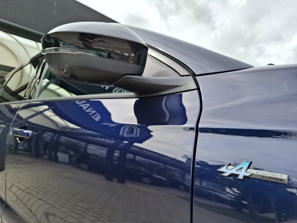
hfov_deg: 73.9
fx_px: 197
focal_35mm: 23
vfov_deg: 58.9
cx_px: 148
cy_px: 112
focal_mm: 5.54
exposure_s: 1/1164
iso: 50
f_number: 1.8
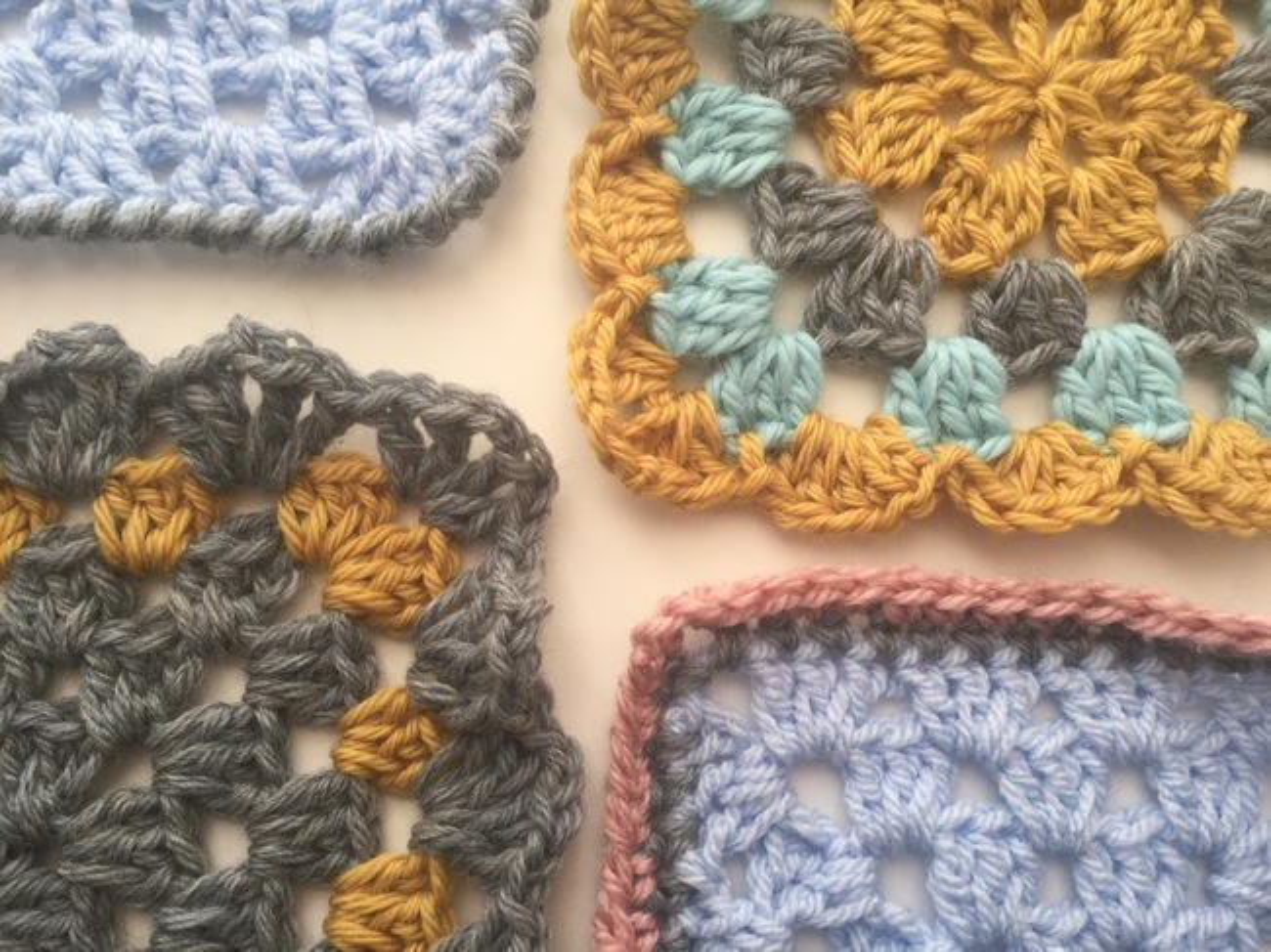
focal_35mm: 29
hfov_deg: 61.7
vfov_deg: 48.2
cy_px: 476
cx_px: 636
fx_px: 1064
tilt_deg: -81.3
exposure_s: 1/120
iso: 50
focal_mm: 4.15
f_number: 2.2
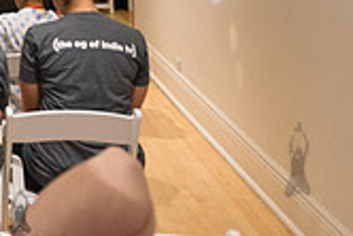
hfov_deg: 21.6
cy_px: -150
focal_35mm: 84
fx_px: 824
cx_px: -115
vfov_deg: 14.8
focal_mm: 24
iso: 2500
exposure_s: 1/160
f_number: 4
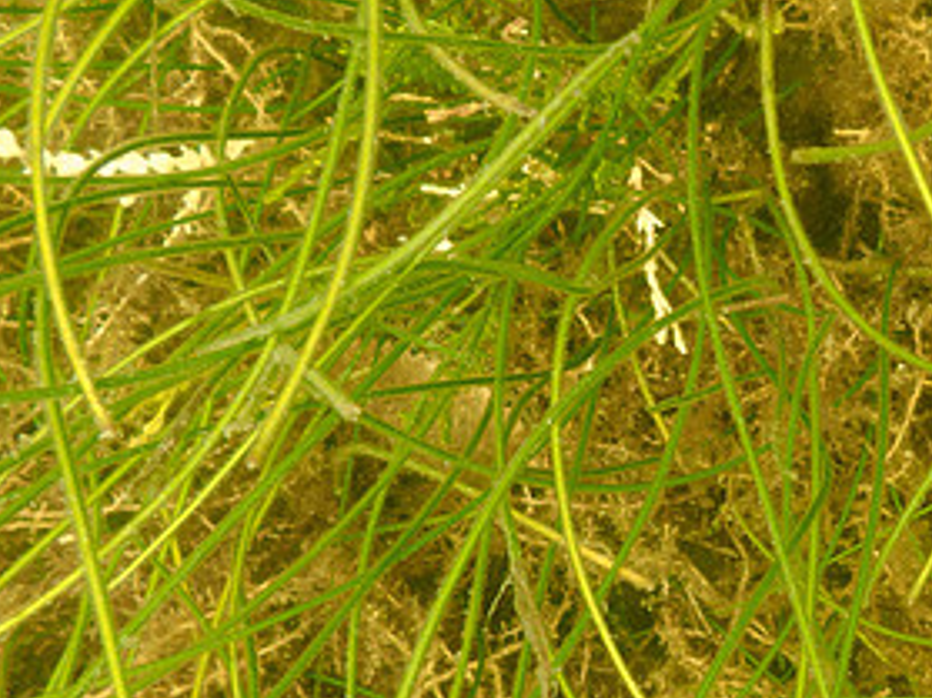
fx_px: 1399
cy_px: 439
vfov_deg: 27.9
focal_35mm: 52
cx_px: 765
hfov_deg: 35.5
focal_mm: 4.5
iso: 100
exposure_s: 1/80
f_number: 2.8
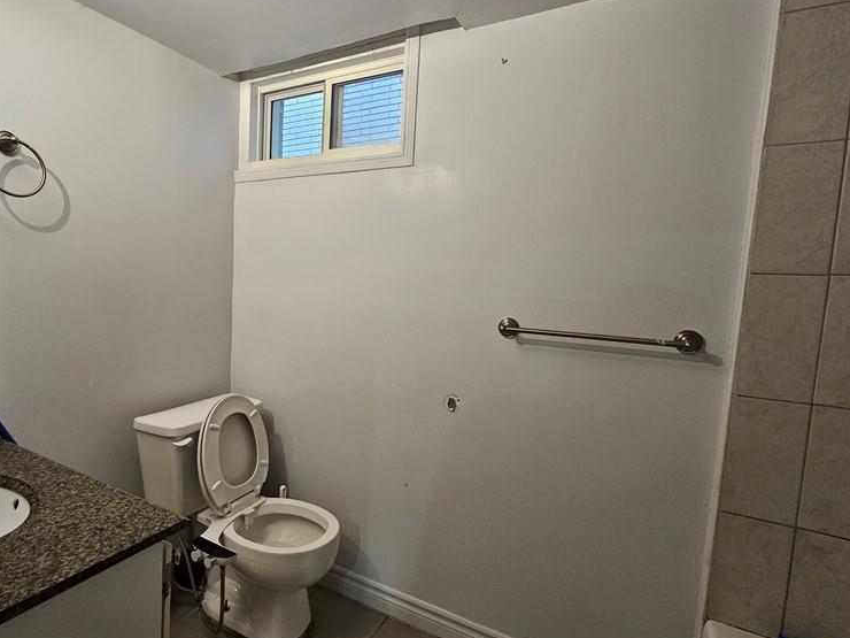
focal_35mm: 18
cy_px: 324
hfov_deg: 86.8
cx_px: 346
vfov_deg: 71.6
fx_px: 442
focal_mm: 2.2
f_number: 2.2
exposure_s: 1/40
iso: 320
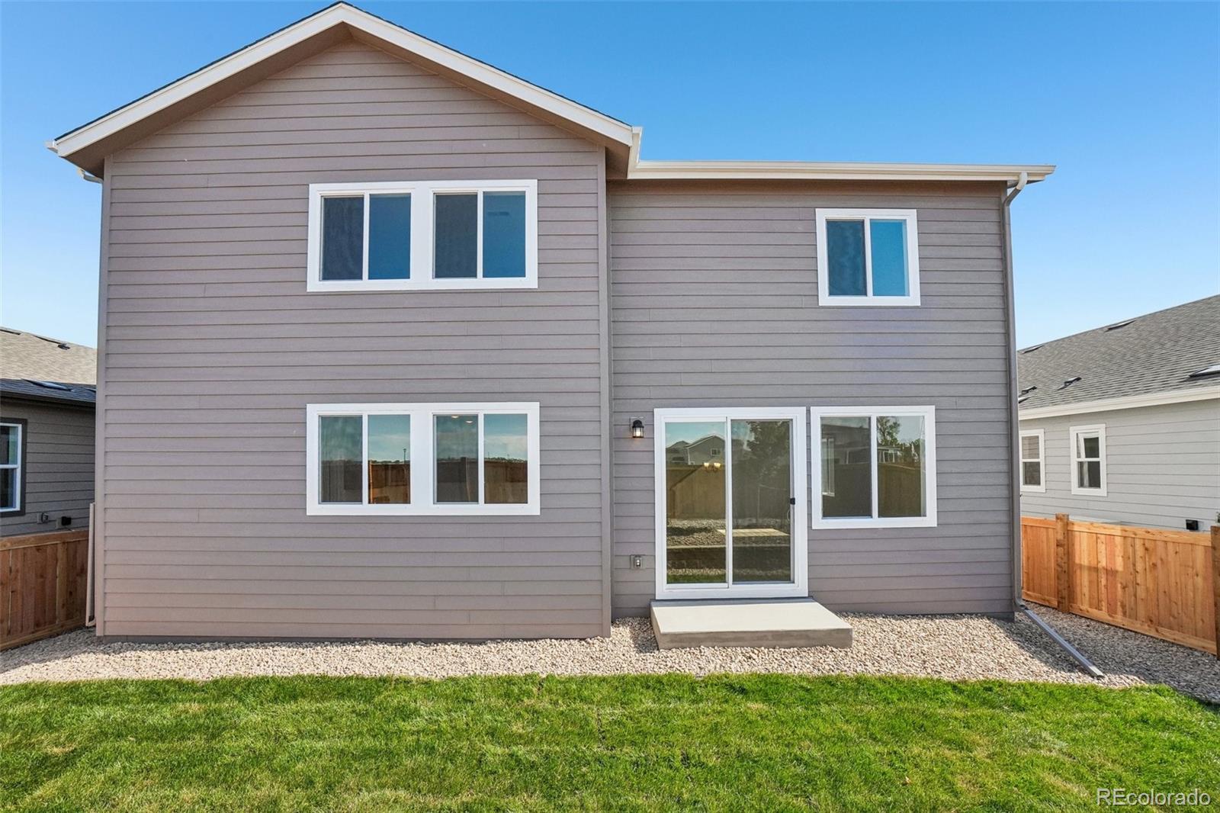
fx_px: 508
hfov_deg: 100.4
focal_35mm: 15
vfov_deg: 77.3
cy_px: 406
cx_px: 610
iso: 400
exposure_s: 1/800
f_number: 8
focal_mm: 10
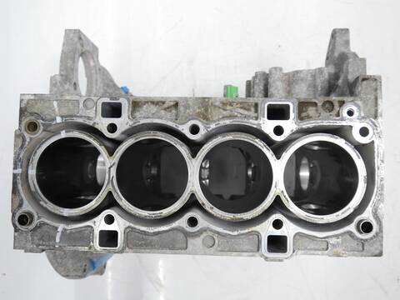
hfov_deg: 60.0
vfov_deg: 46.8
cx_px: 200
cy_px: 150
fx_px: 347
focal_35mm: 30
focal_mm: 15
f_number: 3.5
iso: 640
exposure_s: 1/60
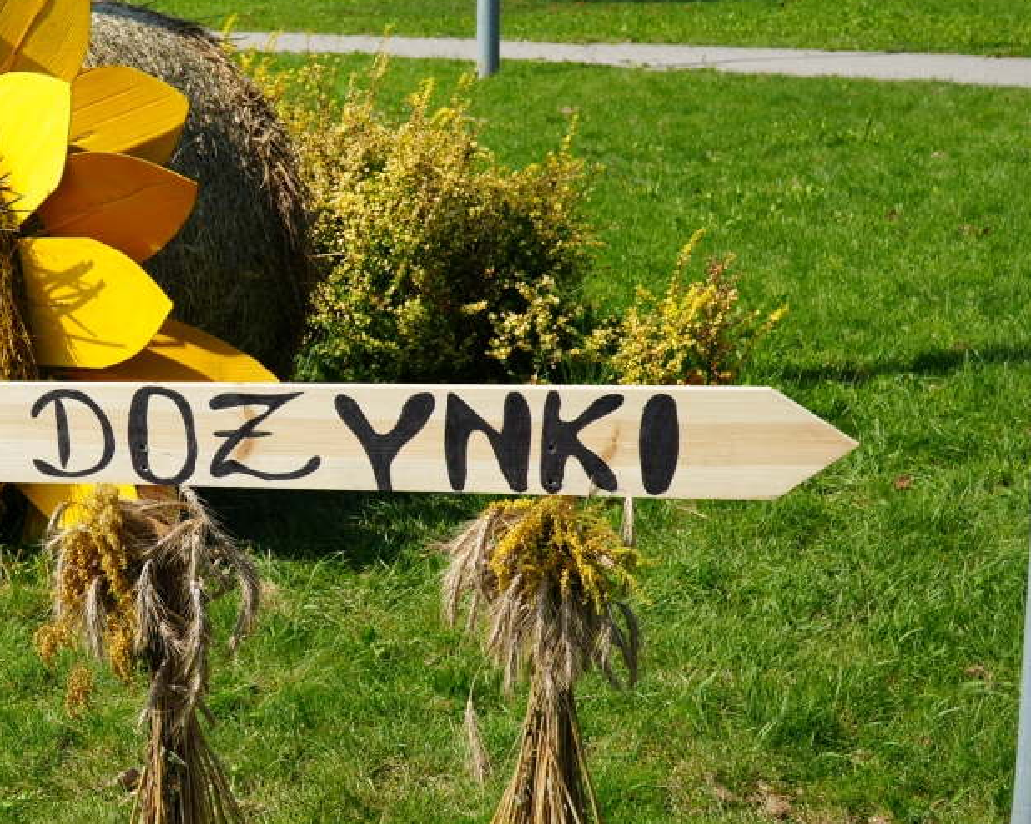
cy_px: 349
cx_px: 117
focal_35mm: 63
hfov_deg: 29.0
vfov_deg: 24.2
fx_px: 1919
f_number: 5
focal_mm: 23
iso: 100
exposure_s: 1/640
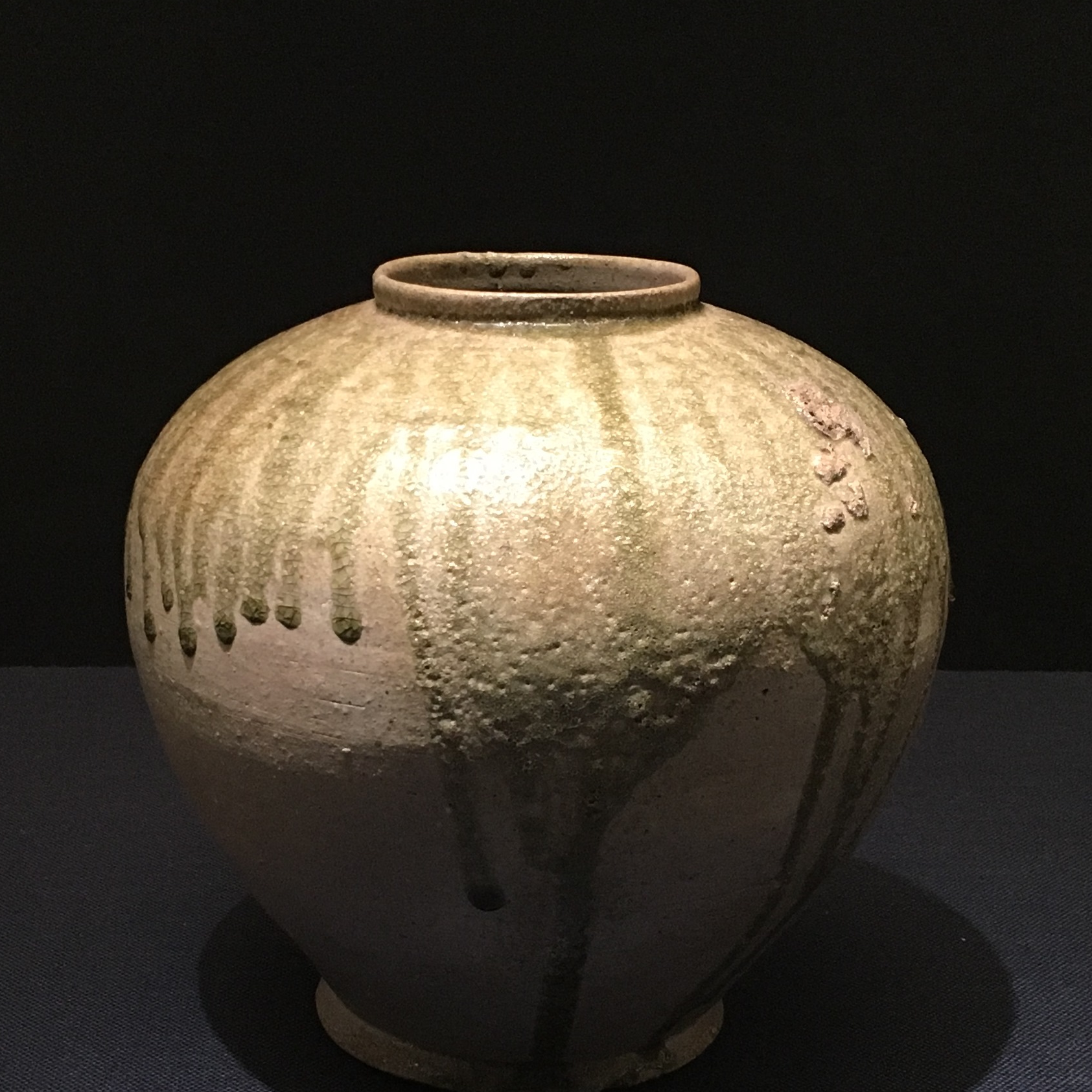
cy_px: 655
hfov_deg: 47.2
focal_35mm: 35
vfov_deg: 47.0
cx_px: 542
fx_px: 1249
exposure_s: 1/30
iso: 160
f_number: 2.2
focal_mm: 4.15
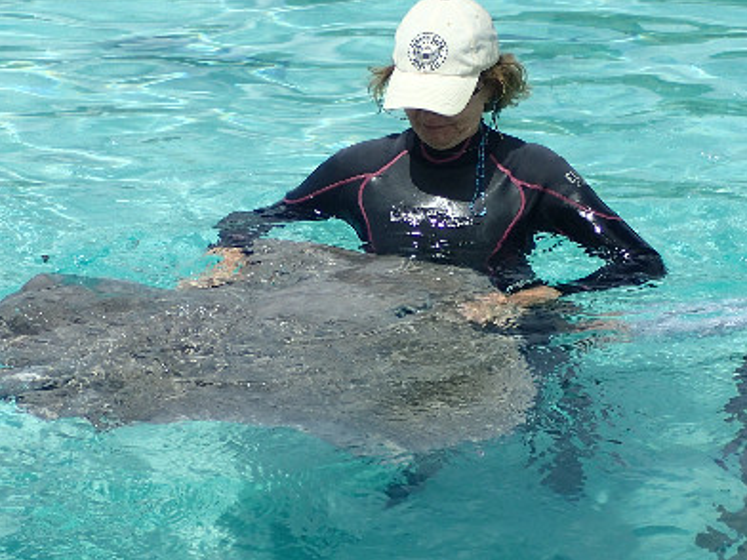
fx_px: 2158
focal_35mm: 100
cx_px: 290
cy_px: 324
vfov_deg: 14.8
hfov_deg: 19.6
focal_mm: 8.99
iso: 100
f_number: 13
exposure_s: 1/125
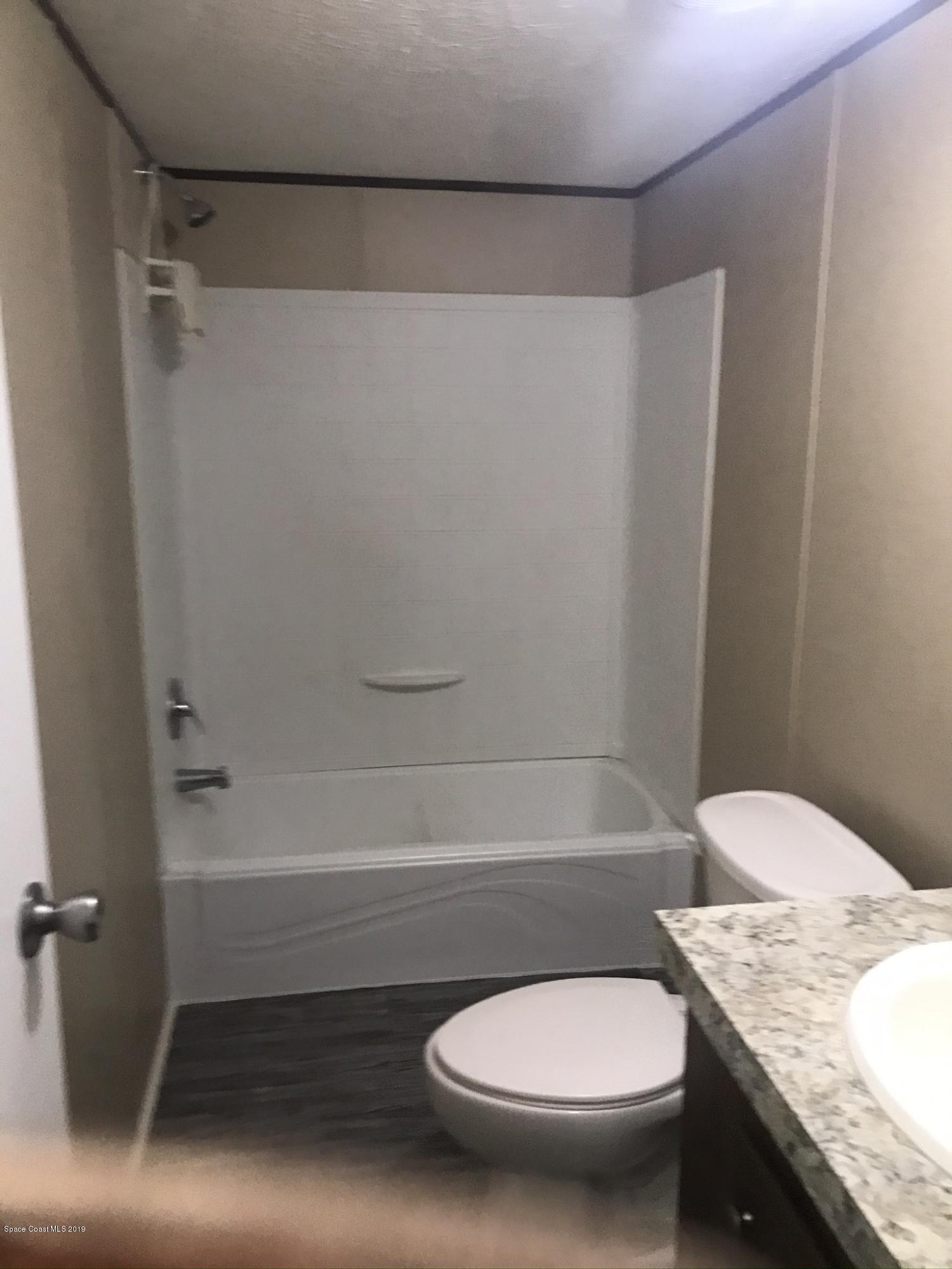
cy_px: 634
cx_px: 476
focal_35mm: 28
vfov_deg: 63.4
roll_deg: +2.6
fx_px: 1027
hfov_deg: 49.7
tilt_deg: -11.3
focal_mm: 3.99
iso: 64
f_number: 1.8
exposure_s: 1/15
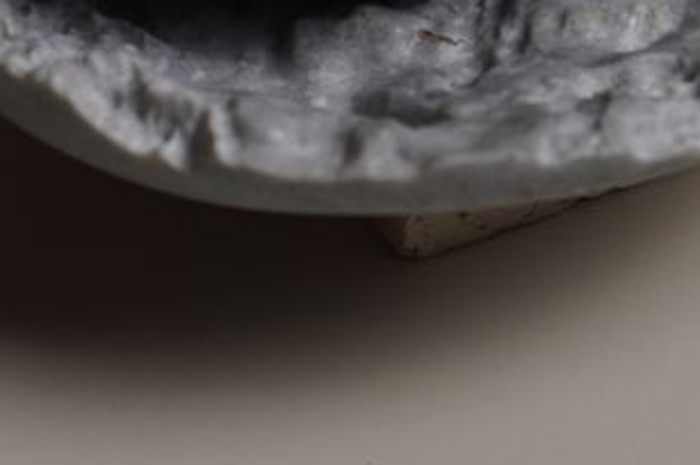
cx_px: 290
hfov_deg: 3.9
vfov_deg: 2.6
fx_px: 10335
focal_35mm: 532
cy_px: -272
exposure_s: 1/60
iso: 100
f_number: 2.2
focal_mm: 85
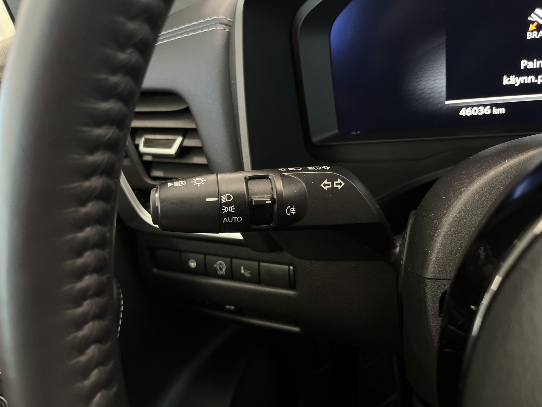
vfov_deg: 53.1
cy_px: 204
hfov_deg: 67.3
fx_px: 407
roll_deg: +14.6
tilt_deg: -31.4
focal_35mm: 26
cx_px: 271
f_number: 1.6
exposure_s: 1/47
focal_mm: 5.1
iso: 400
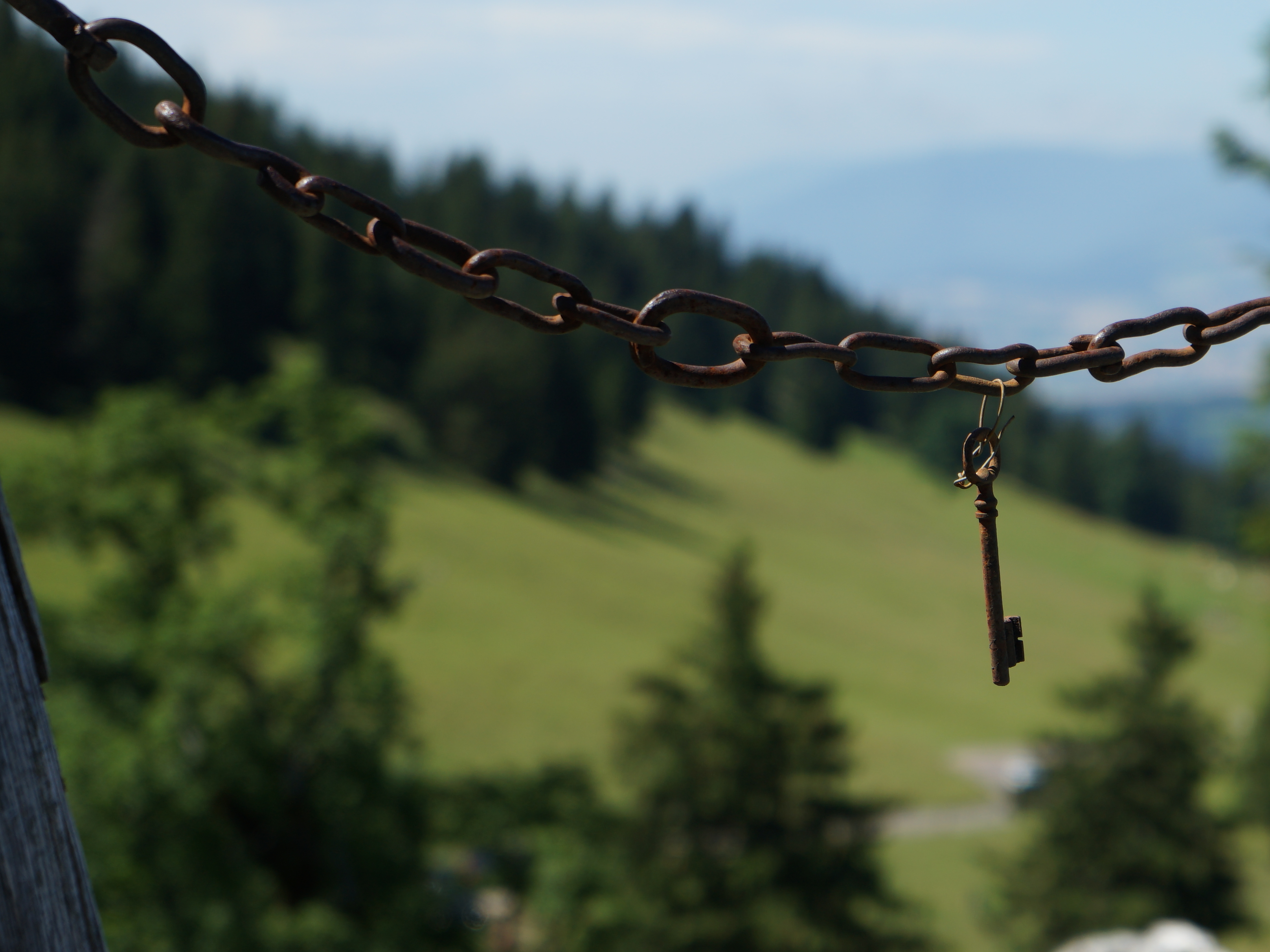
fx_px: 4586
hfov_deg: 15.7
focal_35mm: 125
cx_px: 976
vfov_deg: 11.9
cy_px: 529
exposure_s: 1/500
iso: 100
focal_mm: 70
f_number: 5.6
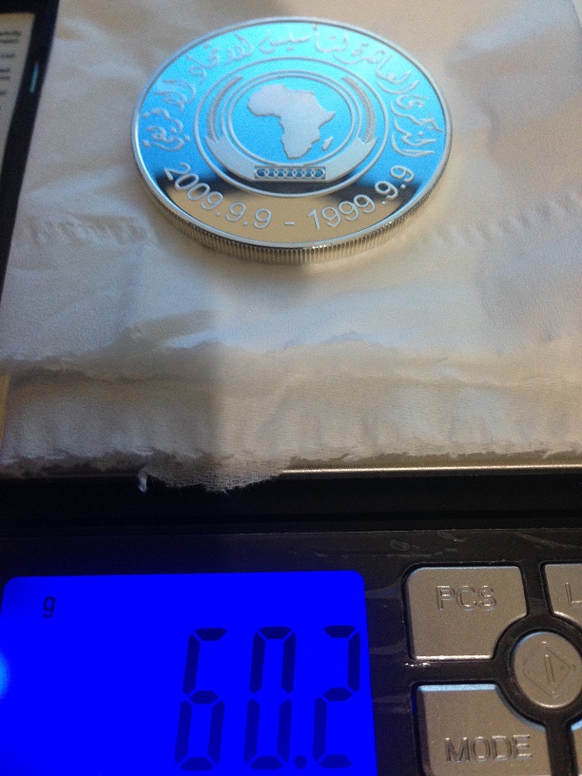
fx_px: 740
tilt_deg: -60.4
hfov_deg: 42.9
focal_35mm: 33
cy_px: 388
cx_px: 291
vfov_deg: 55.4
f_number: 2.4
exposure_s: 1/20
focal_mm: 4.12
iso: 250
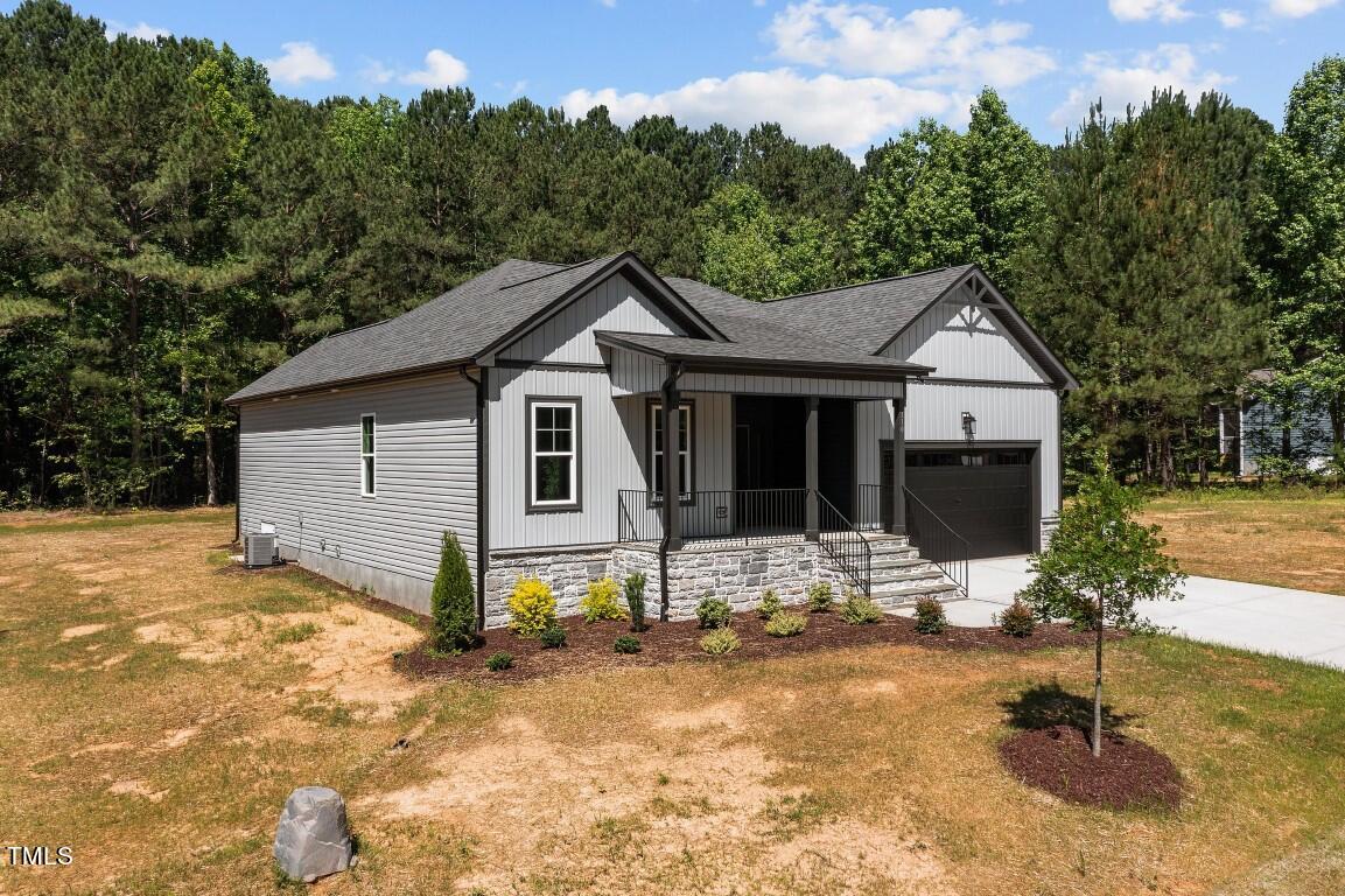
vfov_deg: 46.4
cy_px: 448
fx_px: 1046
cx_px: 672
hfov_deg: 65.5
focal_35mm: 28
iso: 100
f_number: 6.3
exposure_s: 1/500
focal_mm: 10.26
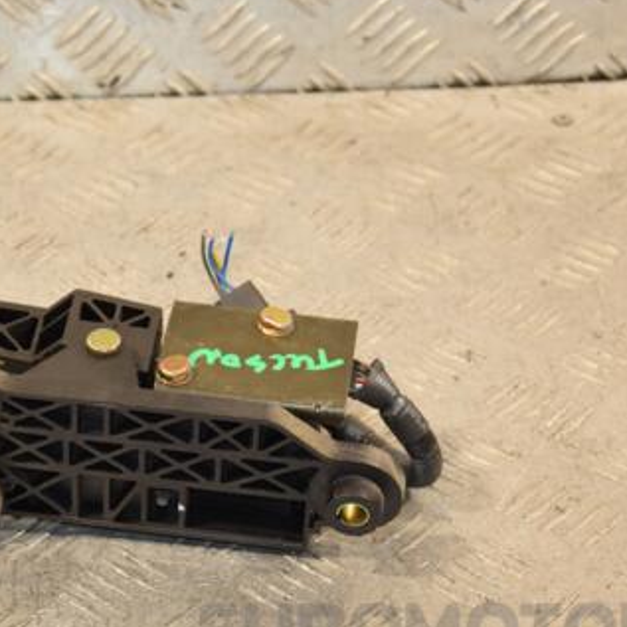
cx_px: 162
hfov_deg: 12.4
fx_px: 2869
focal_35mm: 140
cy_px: 370
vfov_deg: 12.5
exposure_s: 1/200
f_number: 5.3
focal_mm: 58
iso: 800
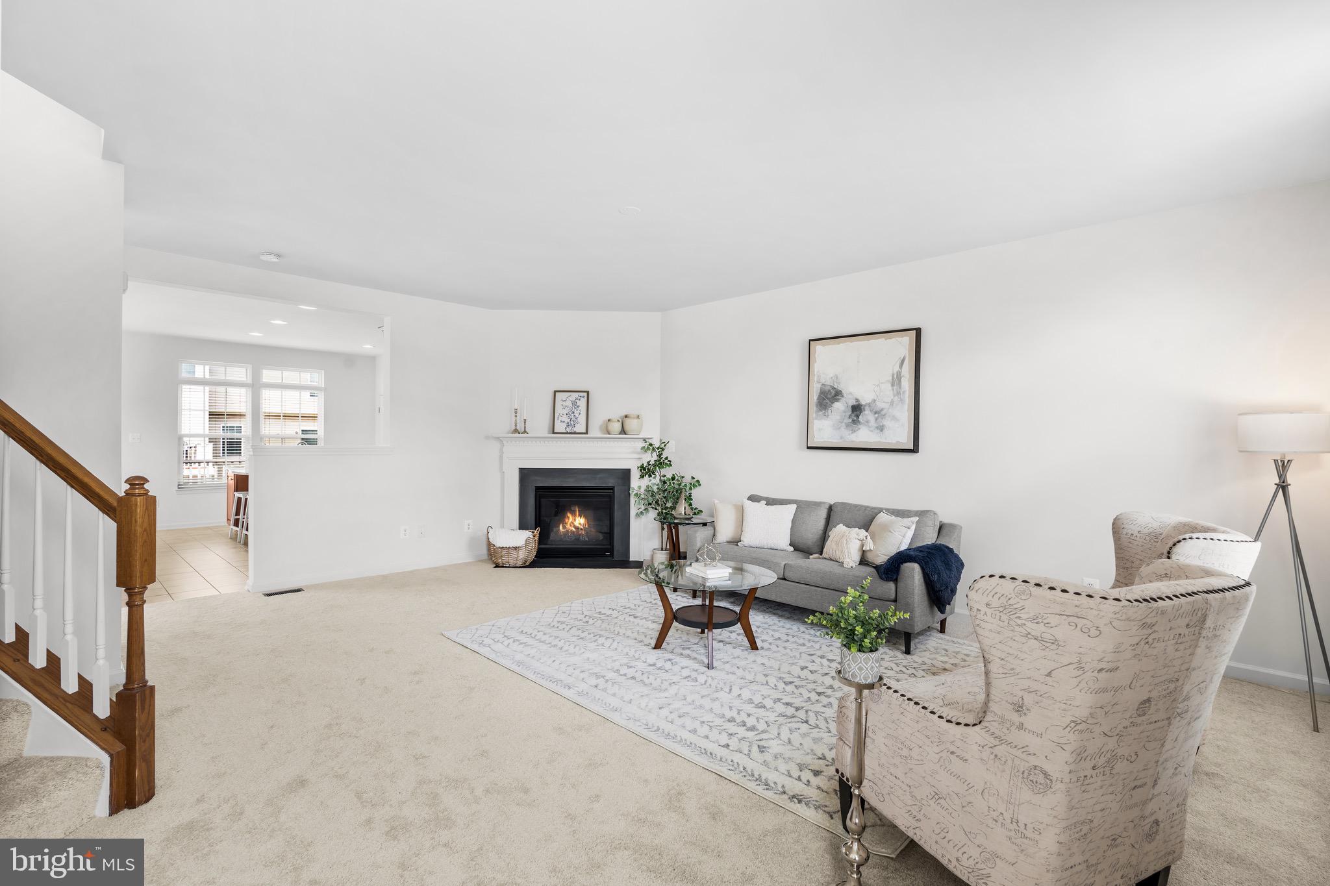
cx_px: 665
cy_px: 443
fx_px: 609
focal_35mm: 16
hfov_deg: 95.0
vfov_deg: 72.0
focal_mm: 16.5
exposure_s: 1/1.25
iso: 100
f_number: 9
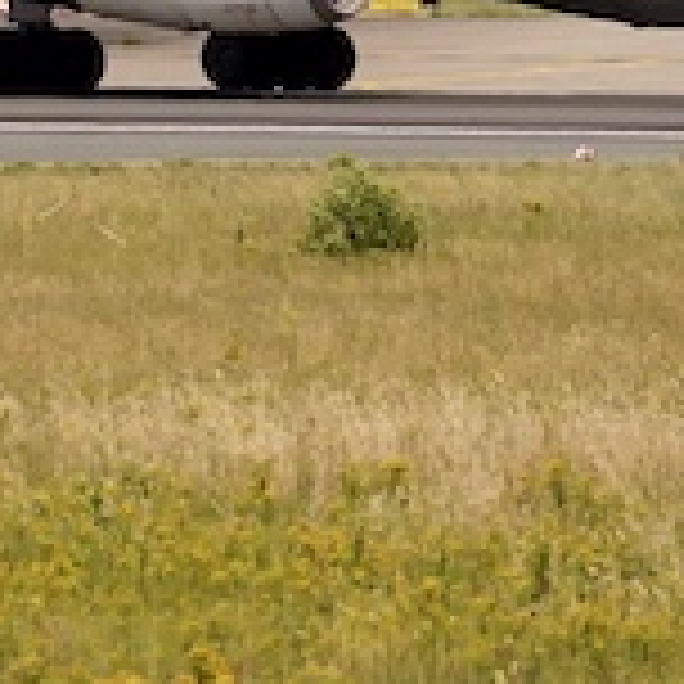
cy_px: -241
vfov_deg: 2.8
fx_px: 13816
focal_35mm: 618
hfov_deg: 2.8
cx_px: 162
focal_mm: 138
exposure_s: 1/1250
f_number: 5
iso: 100
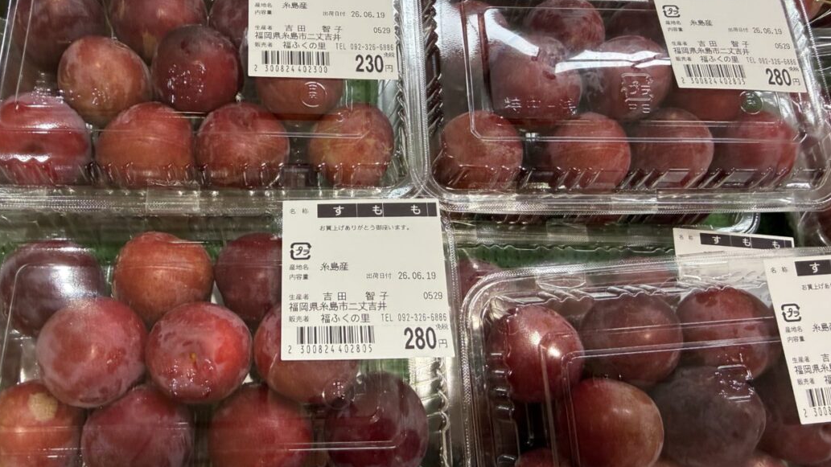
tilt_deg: -73.5
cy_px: 237
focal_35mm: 27
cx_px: 404
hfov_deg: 69.8
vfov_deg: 42.9
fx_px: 595
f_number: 2.2
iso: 200
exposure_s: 1/60
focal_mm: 2.22
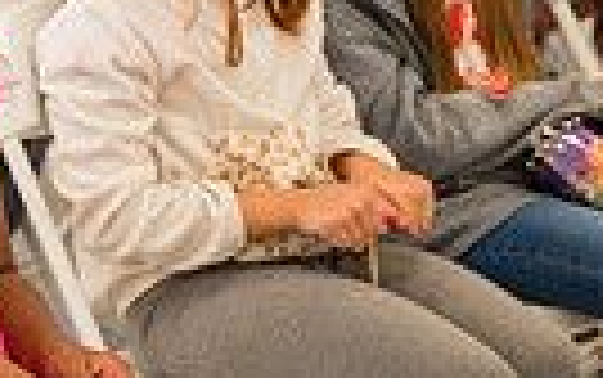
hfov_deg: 11.0
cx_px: 171
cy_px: -38
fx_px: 3125
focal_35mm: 190
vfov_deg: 6.9
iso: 250
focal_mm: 43
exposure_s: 1/250
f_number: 2.8
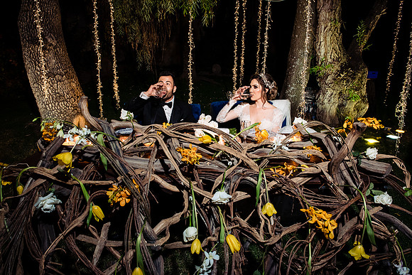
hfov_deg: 69.4
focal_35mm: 26
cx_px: 206
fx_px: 298
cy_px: 138
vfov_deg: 49.6
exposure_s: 1/60
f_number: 8
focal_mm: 26
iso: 2000
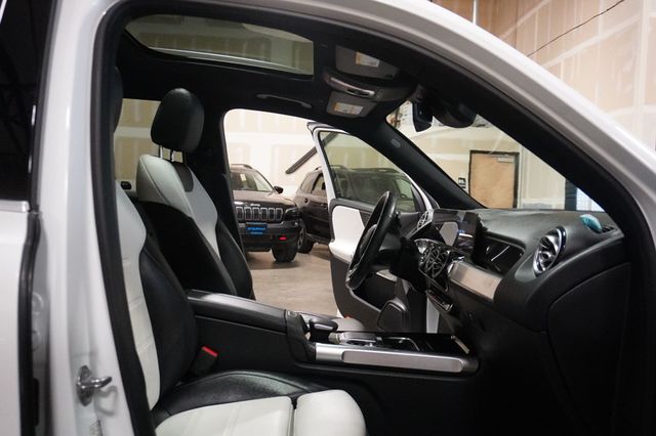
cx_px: 328
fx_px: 546
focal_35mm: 30
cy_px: 218
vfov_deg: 43.6
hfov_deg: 62.0
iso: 6400
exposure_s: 1/160
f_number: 4
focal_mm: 20
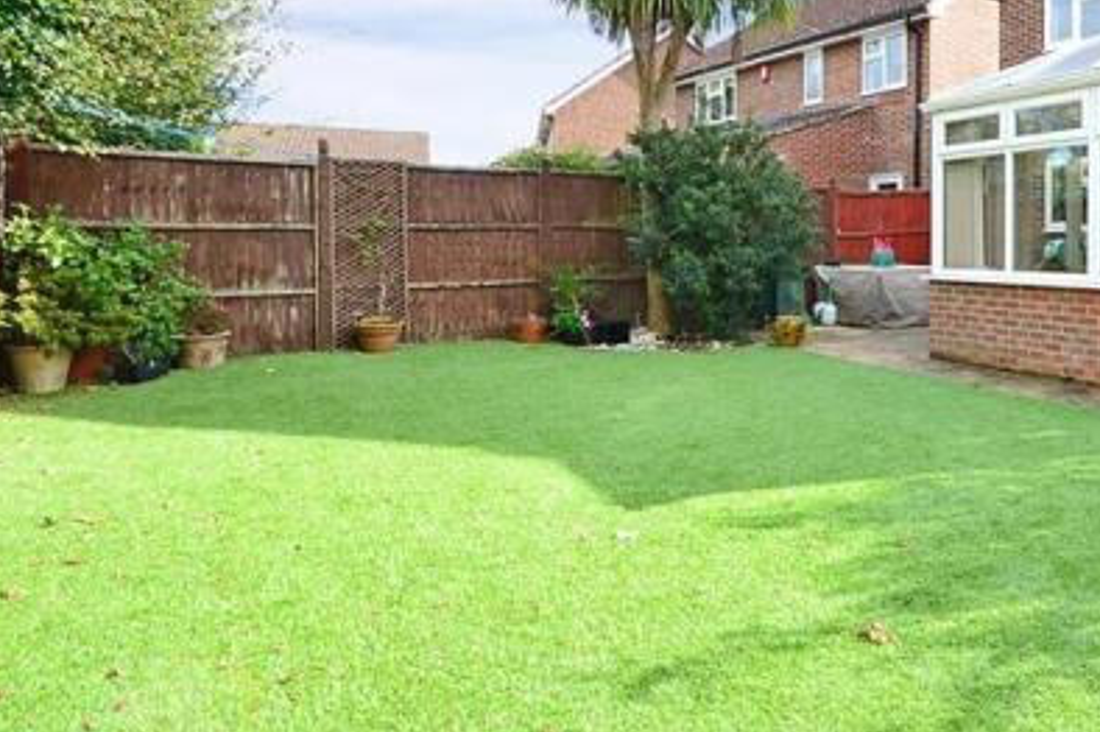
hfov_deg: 64.1
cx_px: 907
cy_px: 228
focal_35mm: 25
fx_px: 763
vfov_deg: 50.0
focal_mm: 10
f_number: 20
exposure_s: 1/25
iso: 250
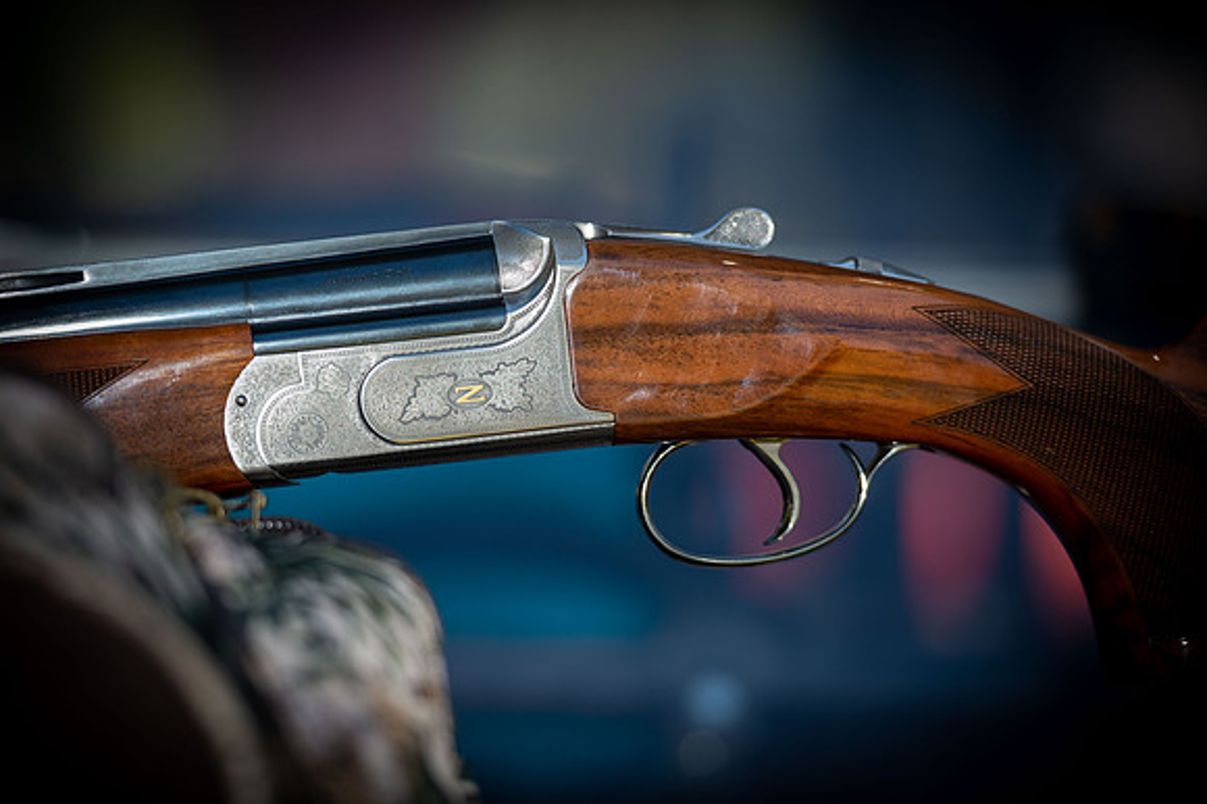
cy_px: 402
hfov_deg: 11.1
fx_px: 6199
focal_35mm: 185
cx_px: 604
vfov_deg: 7.4
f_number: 2.8
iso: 50
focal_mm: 185
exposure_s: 1/250
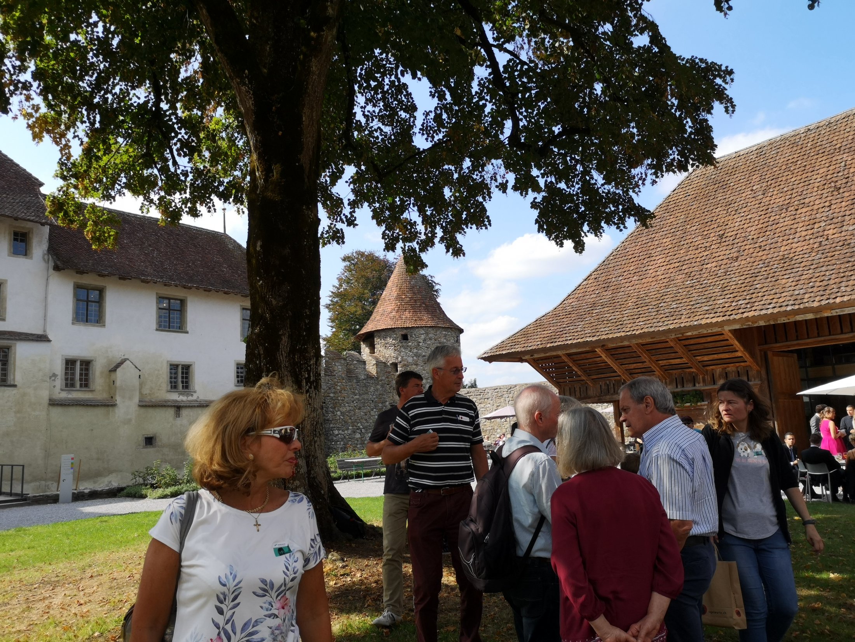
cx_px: 428
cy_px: 321
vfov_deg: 51.4
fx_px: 667
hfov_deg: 65.3
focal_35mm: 27
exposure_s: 1/1220
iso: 50
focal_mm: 3.95
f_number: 1.8
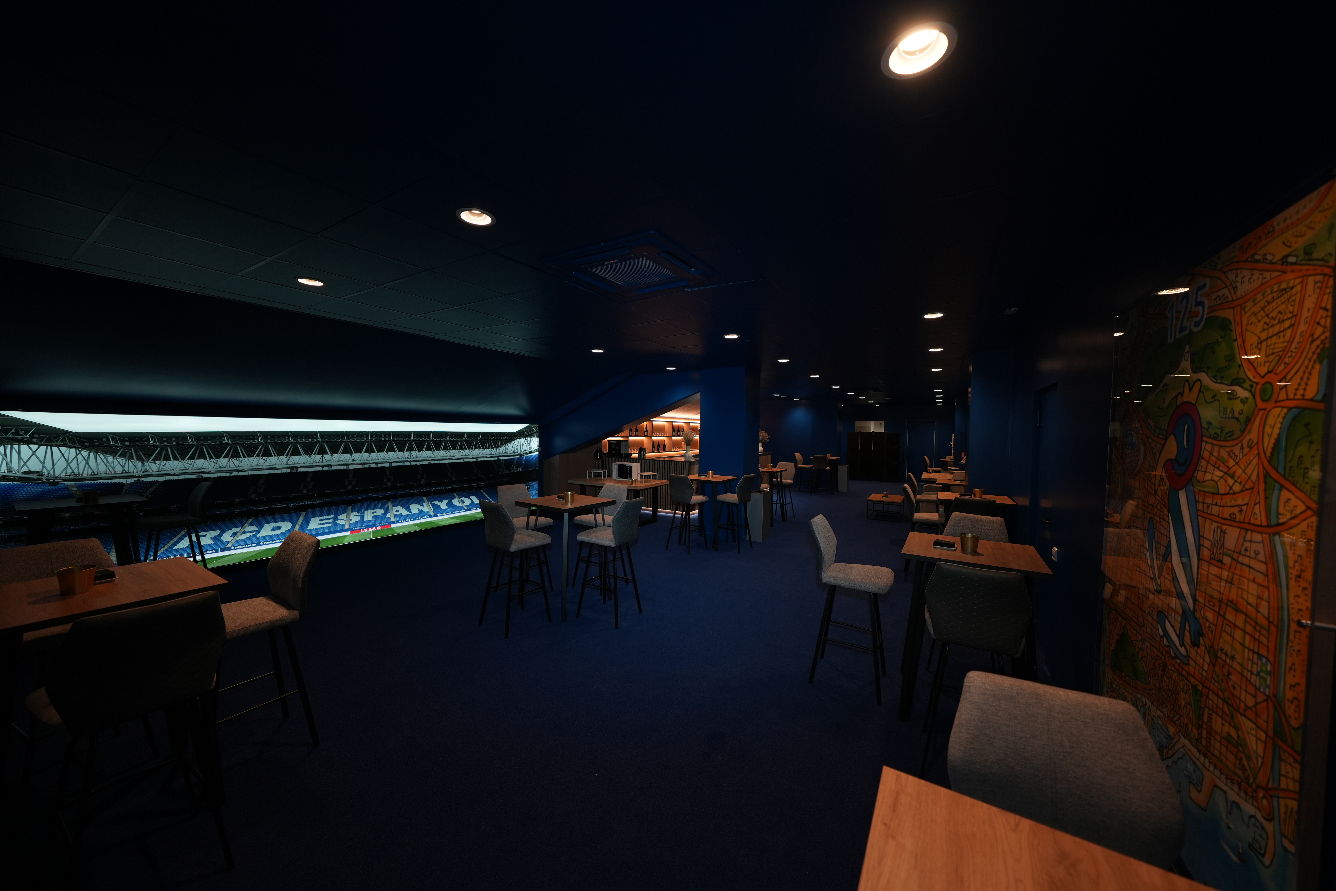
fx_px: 445
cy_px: 446
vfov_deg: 90.0
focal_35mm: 12
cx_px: 668
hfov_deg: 112.6
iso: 500
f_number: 3.2
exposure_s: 1/200
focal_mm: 12
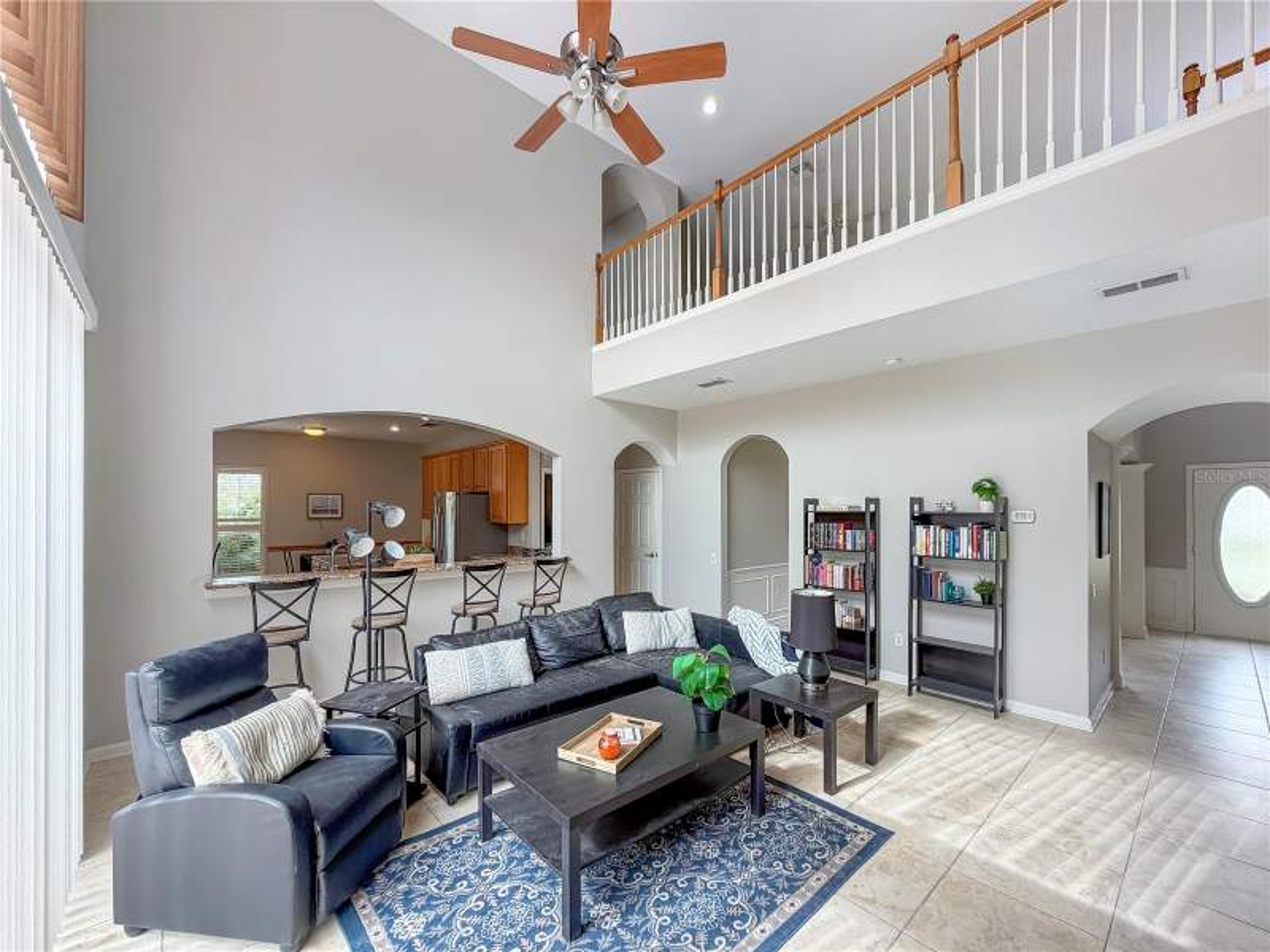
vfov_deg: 85.7
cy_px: 476
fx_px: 514
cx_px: 635
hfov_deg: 102.1
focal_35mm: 14
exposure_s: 1/121
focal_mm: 2.22
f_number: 2.2
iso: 80
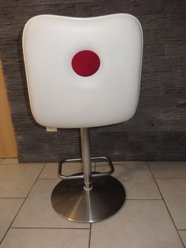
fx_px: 179
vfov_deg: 69.4
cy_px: 124
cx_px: 93
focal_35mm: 25
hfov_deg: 54.9
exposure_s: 1/30
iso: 400
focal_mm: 4.5
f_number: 3
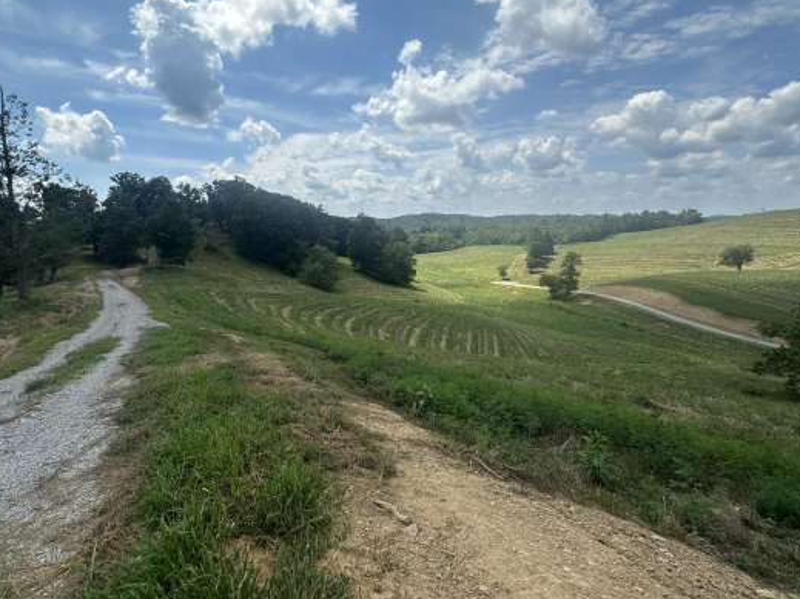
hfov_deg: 87.3
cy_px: 246
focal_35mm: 18
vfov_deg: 71.0
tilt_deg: -2.7
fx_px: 416
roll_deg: +1.6
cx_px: 351
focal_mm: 2.22
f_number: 2.2
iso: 40
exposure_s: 1/2681
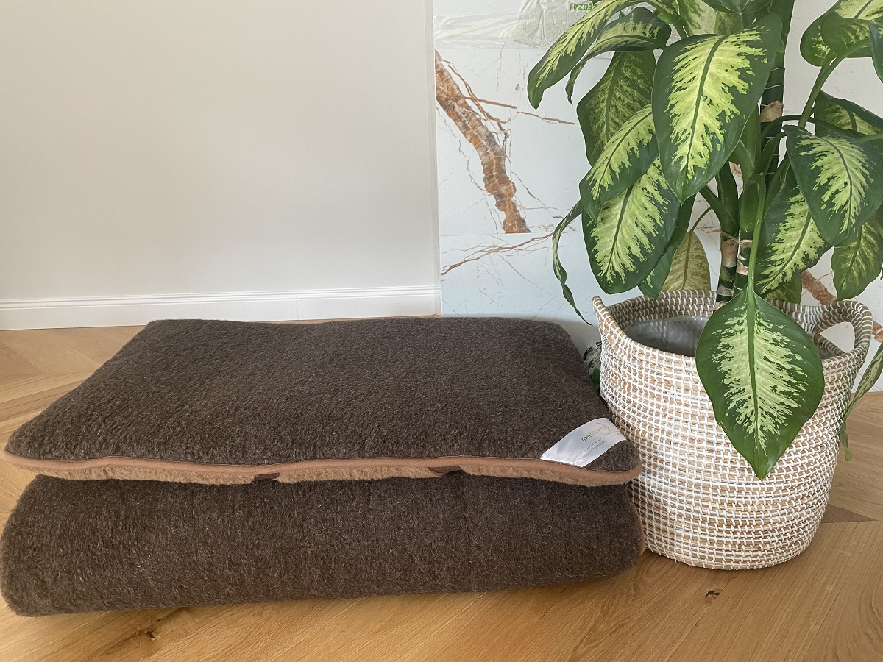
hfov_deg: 67.3
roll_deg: +1.0
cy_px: 331
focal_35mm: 26
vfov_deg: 53.1
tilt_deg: -17.9
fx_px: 663
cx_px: 442
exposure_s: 1/78
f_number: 1.8
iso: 125
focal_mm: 4.25
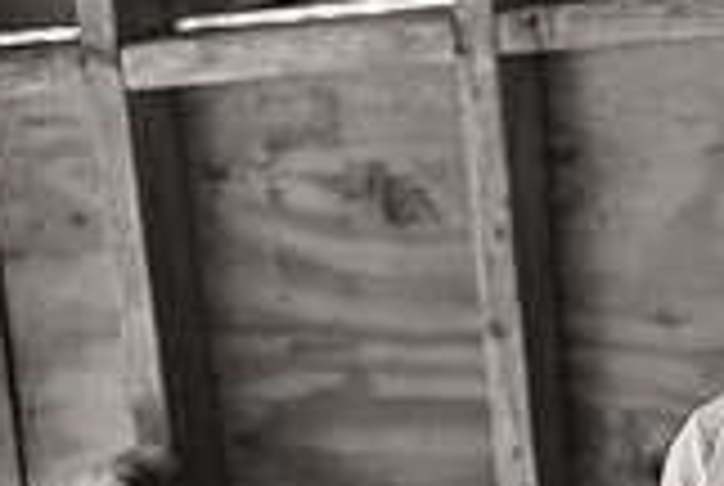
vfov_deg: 10.7
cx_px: 1025
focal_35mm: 126
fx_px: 2539
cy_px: 596
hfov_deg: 15.2
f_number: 1.8
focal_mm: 35
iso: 160
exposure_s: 1/250
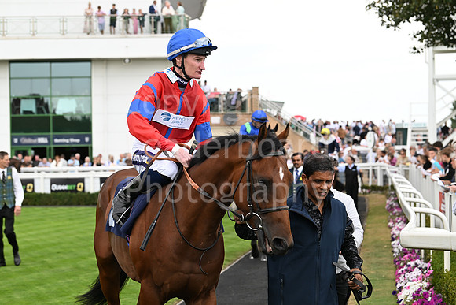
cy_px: 152
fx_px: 1204
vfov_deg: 14.4
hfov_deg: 21.5
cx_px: 228
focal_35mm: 95
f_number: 5.6
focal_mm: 95
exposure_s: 1/400
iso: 400
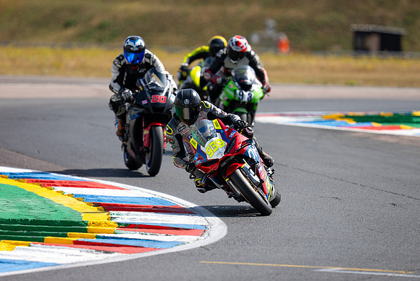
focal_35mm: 429
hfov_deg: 4.8
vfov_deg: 3.2
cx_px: 225
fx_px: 5004
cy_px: 130
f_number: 4
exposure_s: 1/500
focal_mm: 400
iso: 50
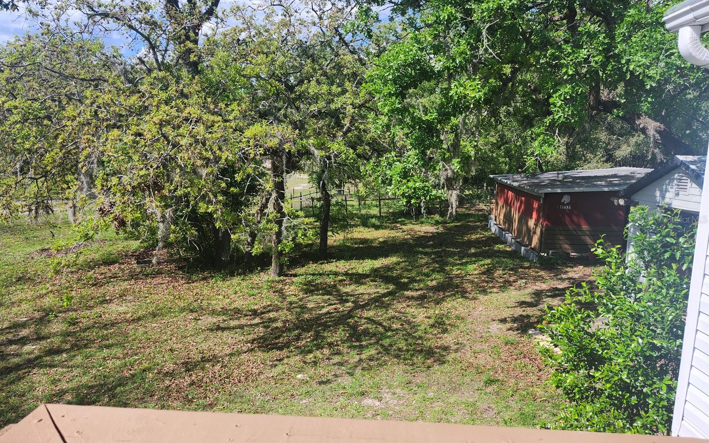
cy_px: 219
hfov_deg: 72.5
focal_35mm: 25
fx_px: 483
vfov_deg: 49.3
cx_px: 346
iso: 25
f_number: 1.8
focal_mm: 5.54
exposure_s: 1/1067
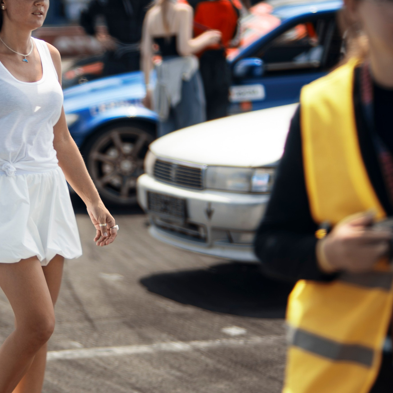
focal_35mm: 168
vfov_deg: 10.4
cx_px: 56
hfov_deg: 10.4
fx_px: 2158
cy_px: 143
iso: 100
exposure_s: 1/250
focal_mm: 85
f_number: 1.8
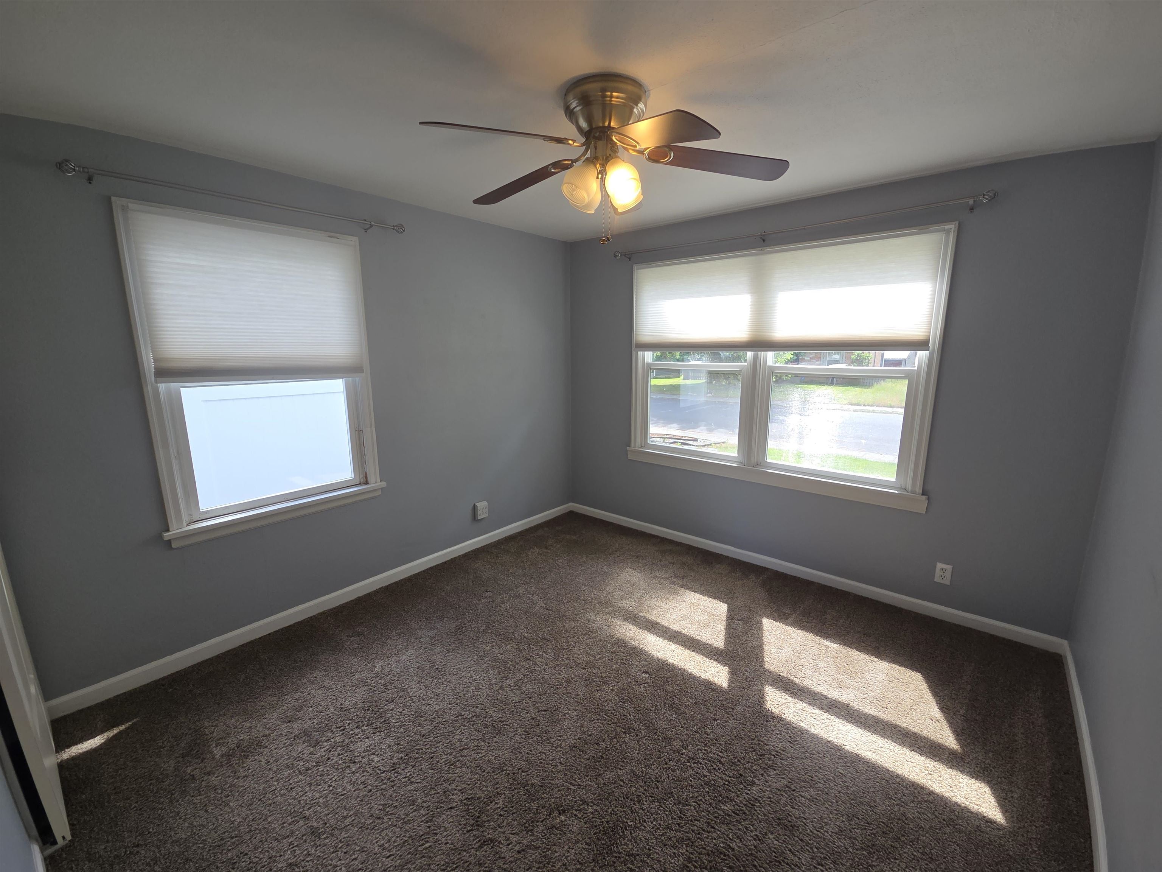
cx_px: 581
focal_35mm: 13
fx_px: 436
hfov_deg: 106.2
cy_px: 436
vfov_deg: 89.9
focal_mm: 2.2
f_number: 2.2
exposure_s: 1/151
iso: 50
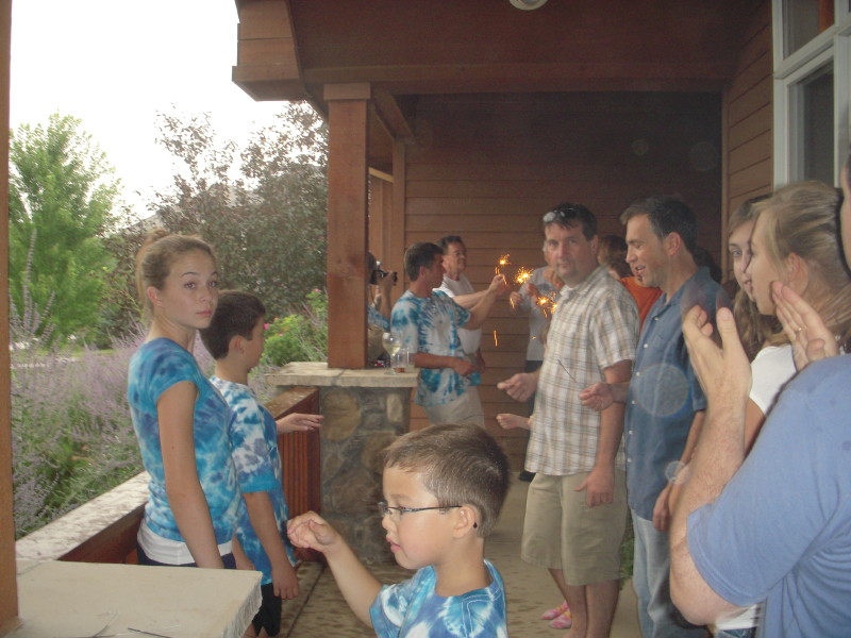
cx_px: 426
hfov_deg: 49.0
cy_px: 319
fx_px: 934
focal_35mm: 38
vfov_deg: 37.7
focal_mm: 6.3
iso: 200
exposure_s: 1/30
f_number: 3.3
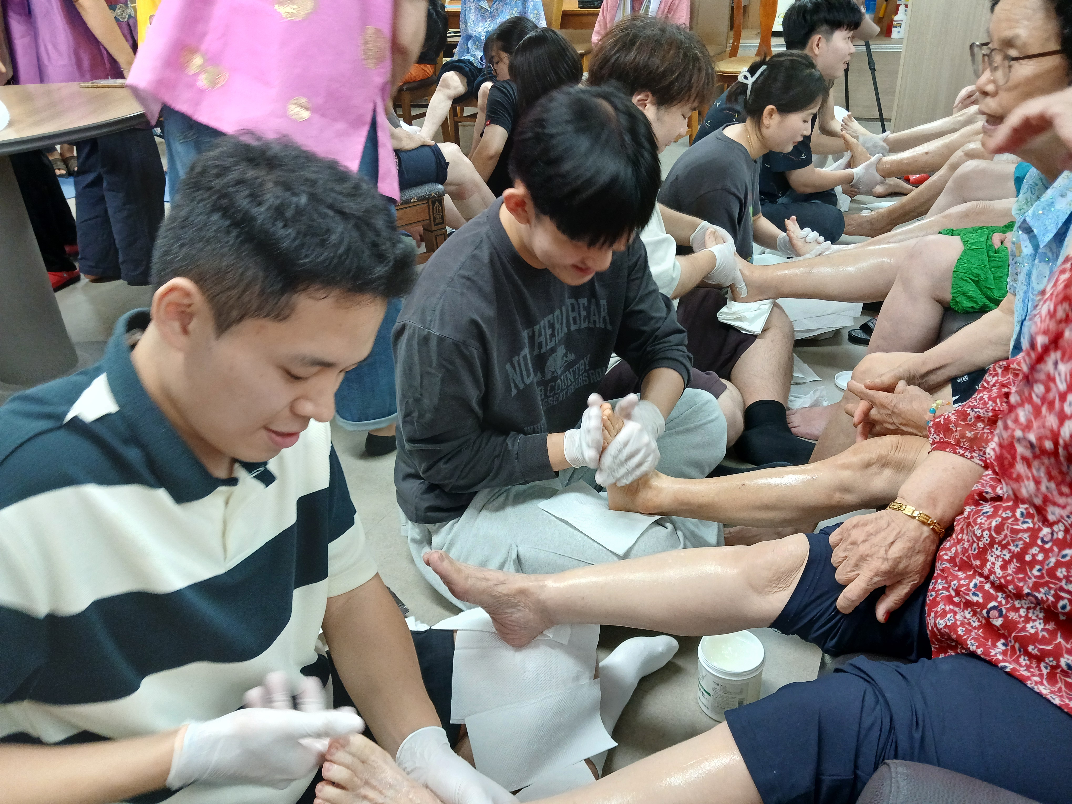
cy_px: 402
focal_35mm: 27
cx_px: 536
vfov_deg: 51.4
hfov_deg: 65.3
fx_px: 836
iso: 250
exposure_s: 1/30
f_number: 1.8
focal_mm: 3.98
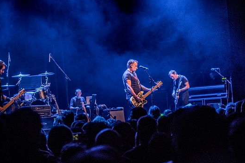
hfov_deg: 21.2
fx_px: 653
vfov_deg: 14.2
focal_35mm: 96
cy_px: 108
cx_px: 144
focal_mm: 70
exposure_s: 1/80
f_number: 2.8
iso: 3200
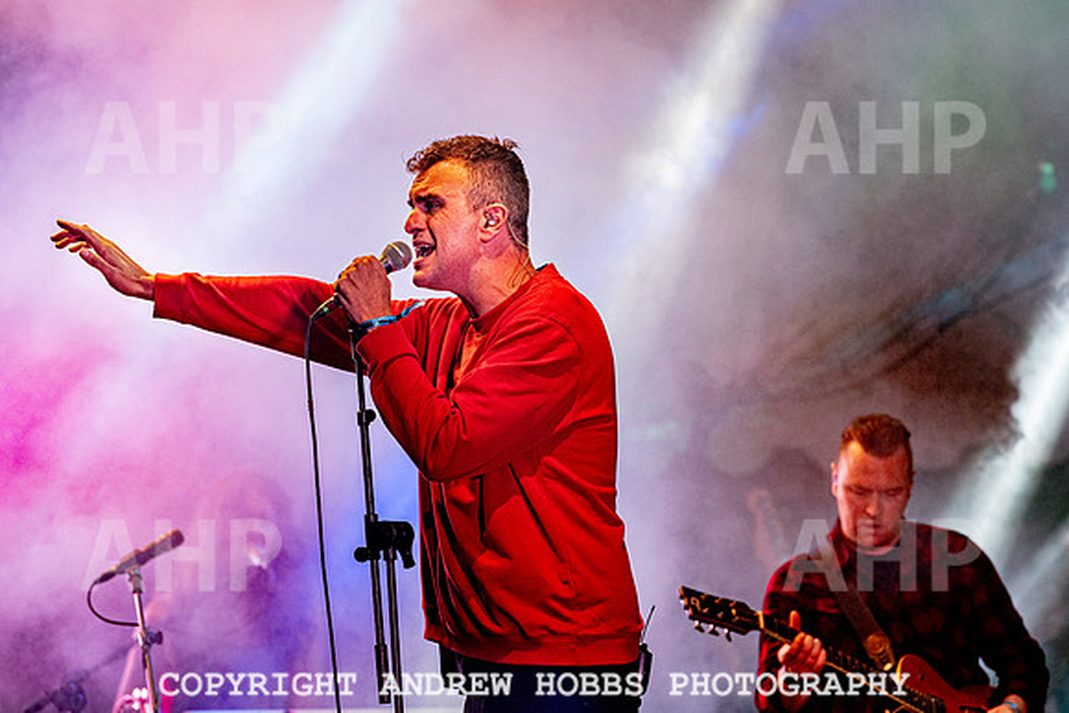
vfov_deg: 6.1
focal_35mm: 227
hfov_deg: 9.1
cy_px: 309
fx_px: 6737
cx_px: 606
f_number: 5
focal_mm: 200
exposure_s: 1/500
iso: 1000
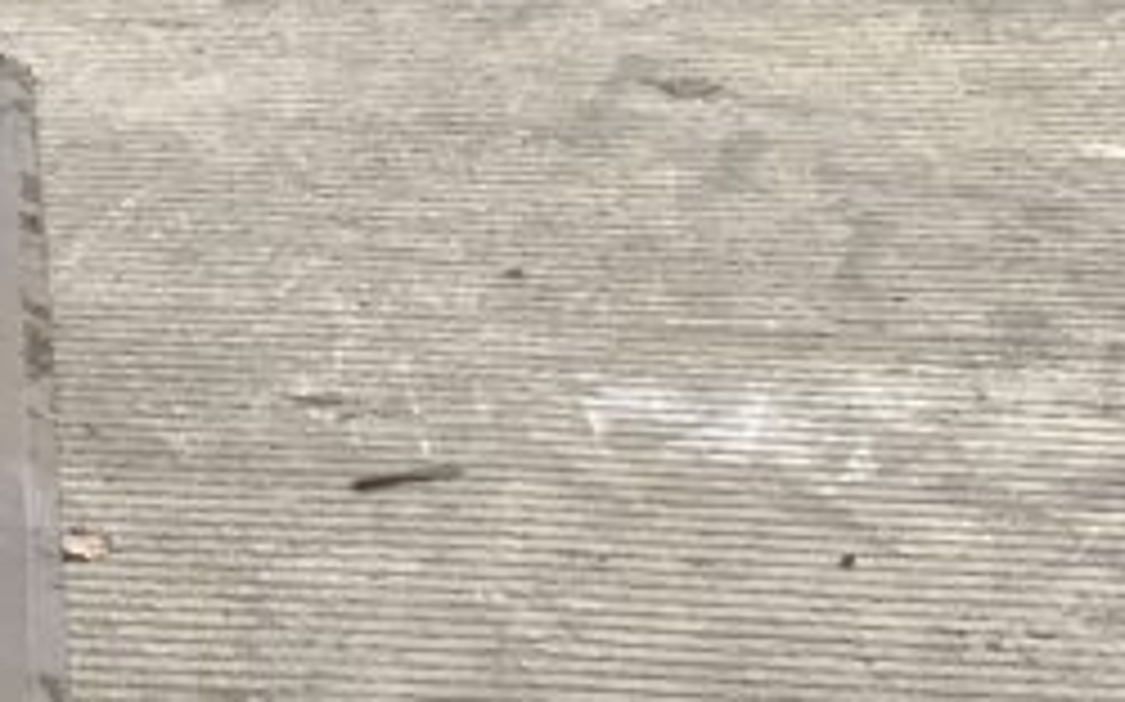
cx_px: -522
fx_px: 3861
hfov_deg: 15.4
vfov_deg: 10.4
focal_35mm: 126
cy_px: 490
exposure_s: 1/606
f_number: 1.8
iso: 16
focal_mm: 3
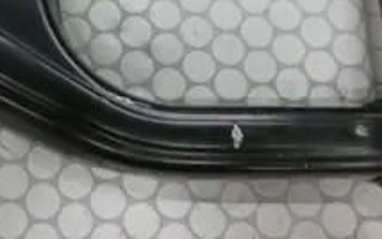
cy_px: -25
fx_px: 594
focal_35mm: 57
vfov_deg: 21.6
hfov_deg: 34.8
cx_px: 91
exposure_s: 1/40
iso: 400
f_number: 2.5
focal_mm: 4.3
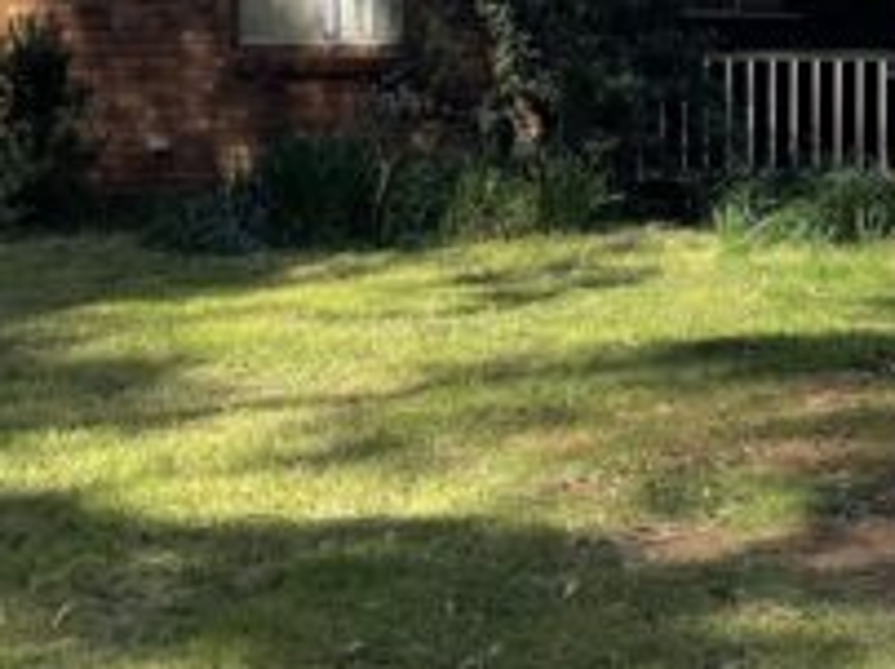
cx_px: 709
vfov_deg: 14.4
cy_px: -146
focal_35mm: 99
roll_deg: +0.1
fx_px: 2557
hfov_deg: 19.7
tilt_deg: +1.6
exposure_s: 1/3125
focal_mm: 4.2
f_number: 1.6
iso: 32
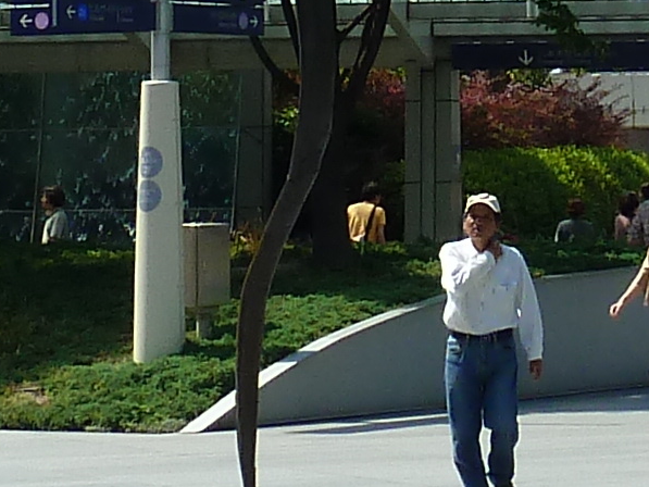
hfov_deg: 7.9
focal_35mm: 248
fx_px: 4651
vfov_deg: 5.9
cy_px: -366
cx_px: 671
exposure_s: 1/400
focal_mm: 6.1
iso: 80
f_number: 4
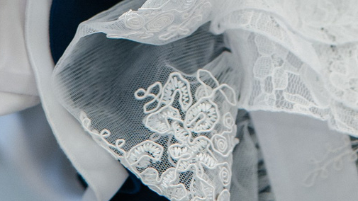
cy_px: -331
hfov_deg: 4.8
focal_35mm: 451
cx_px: 337
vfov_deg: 2.7
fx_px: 4281
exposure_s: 1/250
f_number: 2.2
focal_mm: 85
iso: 640
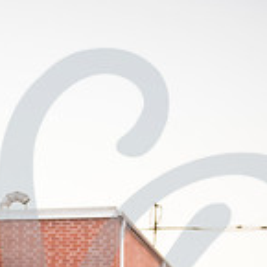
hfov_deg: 11.8
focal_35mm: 148
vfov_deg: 11.5
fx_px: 1292
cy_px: 359
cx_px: 59
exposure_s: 1/320
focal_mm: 56
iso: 160
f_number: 2.8
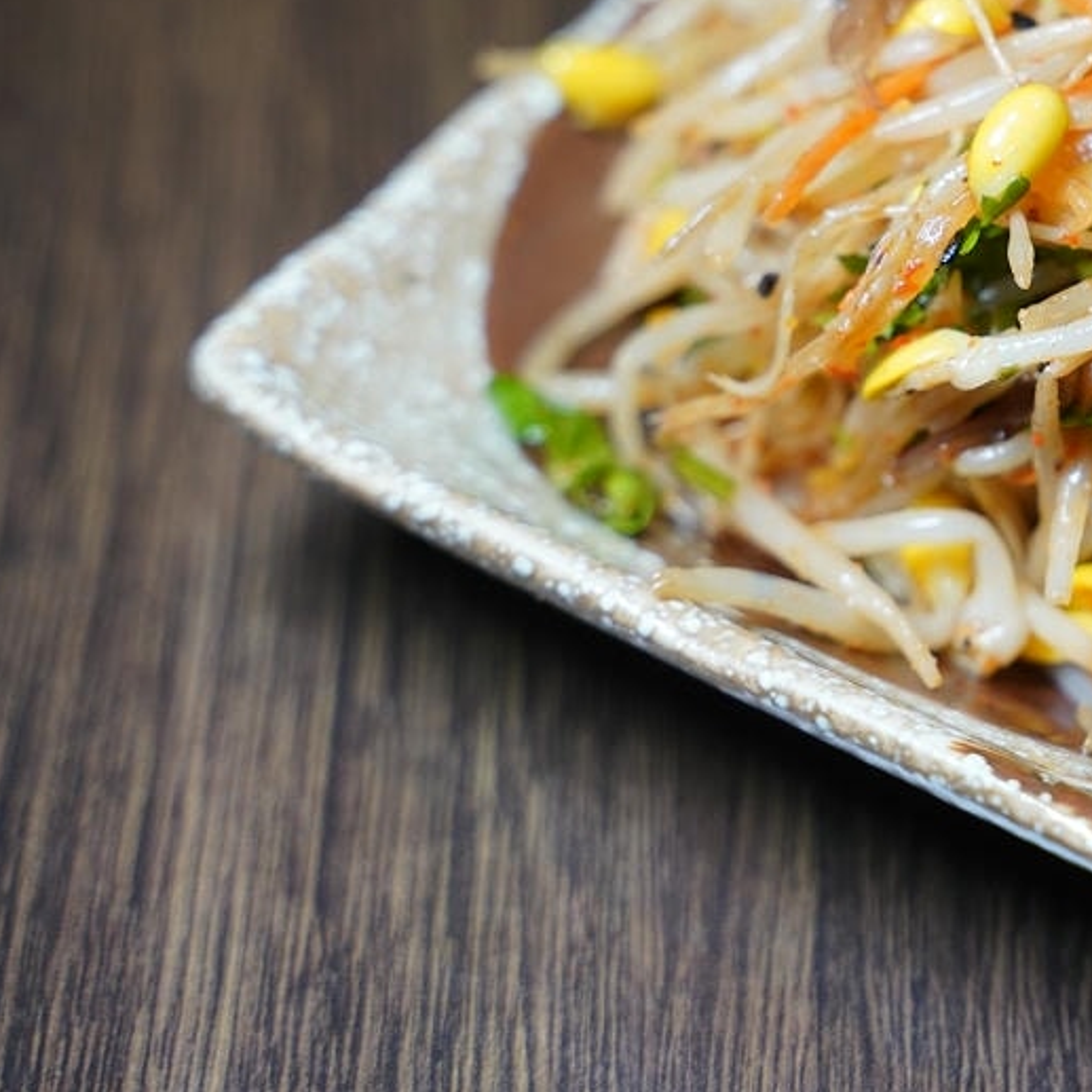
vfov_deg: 11.8
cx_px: 1187
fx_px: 5282
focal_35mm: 148
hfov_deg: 11.6
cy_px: 256
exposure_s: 1/80
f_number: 4
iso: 500
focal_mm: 75
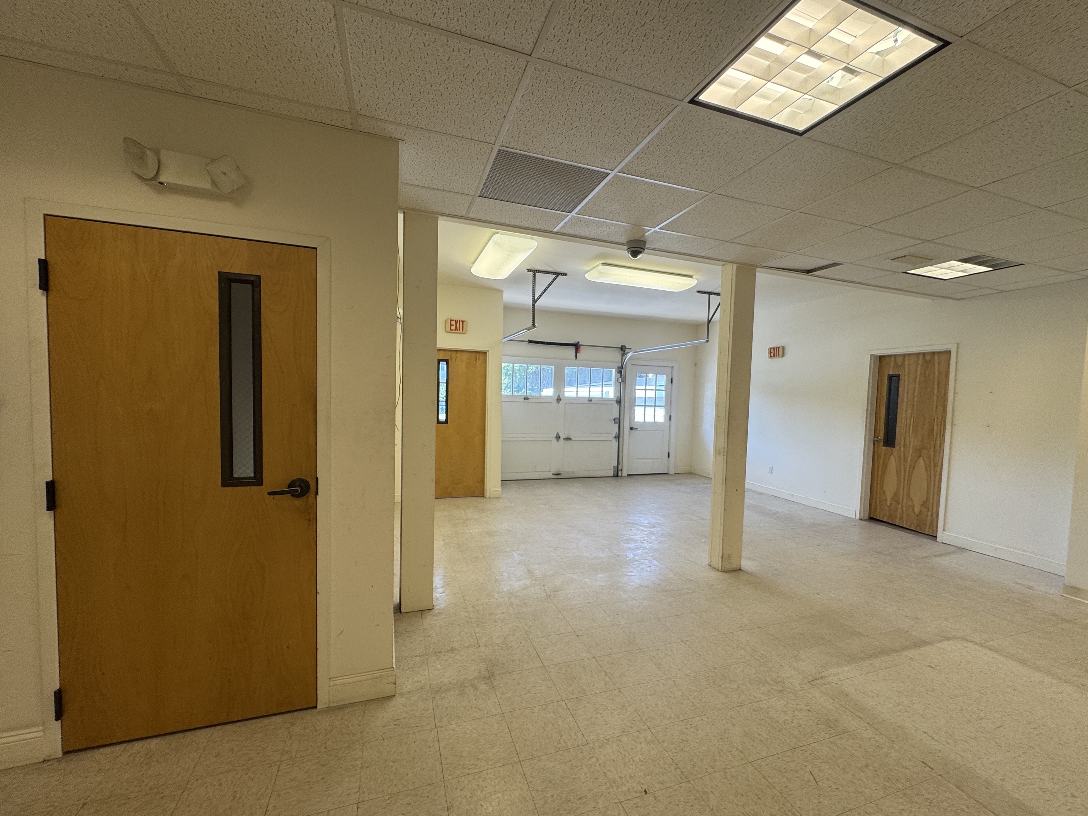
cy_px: 422
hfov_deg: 98.1
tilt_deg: -4.6
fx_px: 471
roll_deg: -2.0
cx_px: 567
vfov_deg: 81.7
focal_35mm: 15
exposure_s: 1/120
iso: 80
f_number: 2.2
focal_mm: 2.22
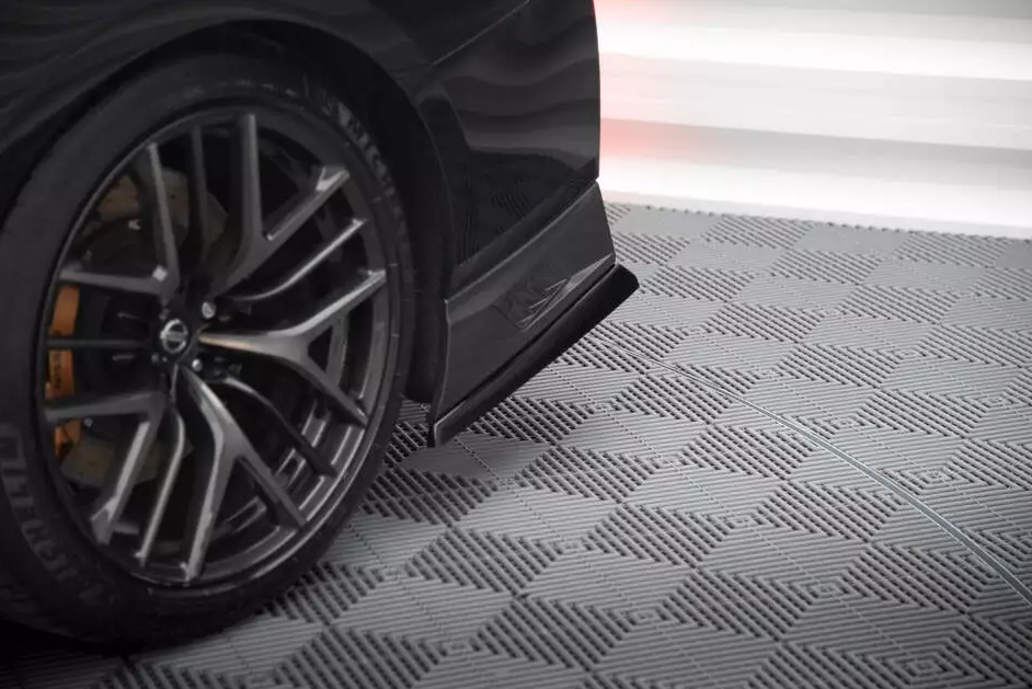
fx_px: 2983
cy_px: 343
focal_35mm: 104
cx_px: 519
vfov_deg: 13.2
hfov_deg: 19.6
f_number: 4
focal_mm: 98
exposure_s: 1/125
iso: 1250
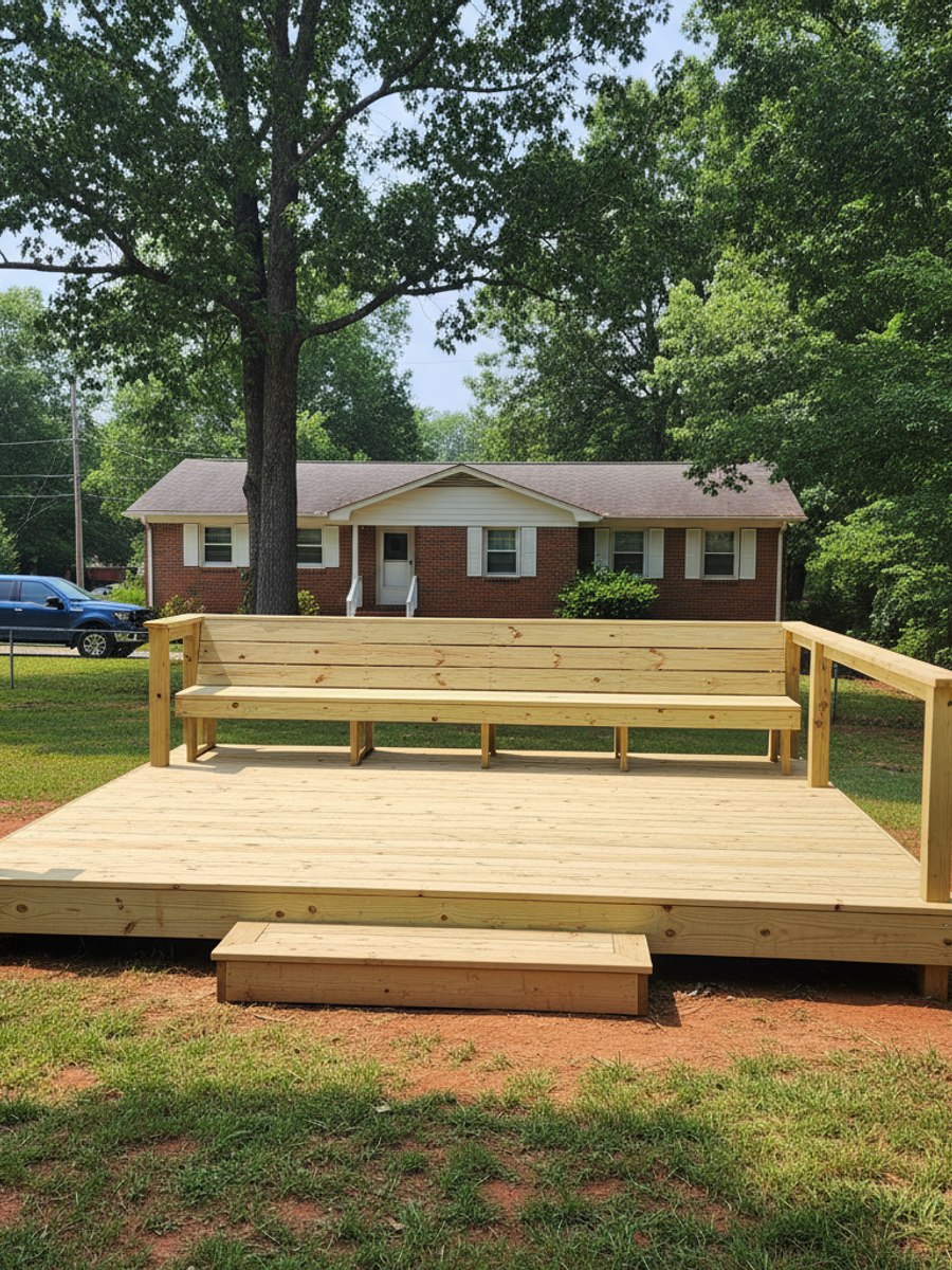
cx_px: 476
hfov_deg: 58.9
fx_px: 843
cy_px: 635
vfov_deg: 73.9
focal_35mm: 23
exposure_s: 1/1046
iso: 1140
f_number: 1.8
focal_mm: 6.4
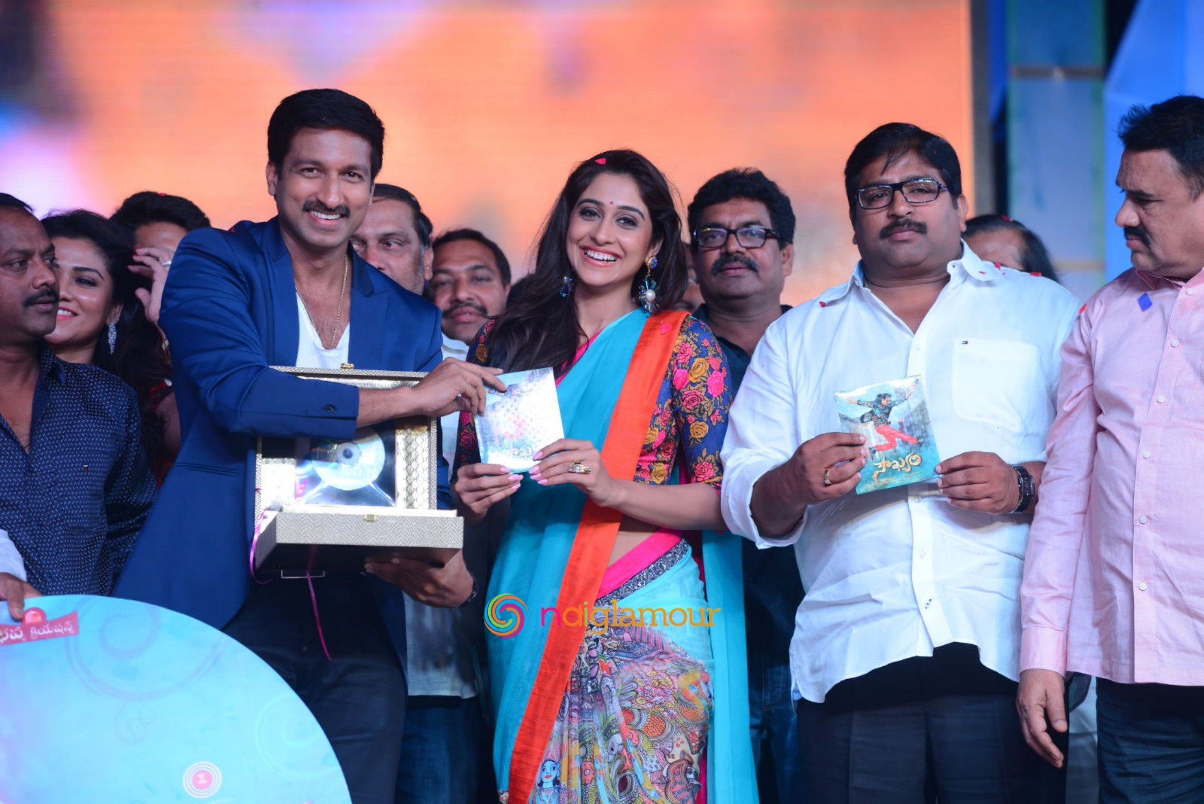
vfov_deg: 8.3
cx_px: 602
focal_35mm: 165
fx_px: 5520
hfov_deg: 12.4
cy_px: 402
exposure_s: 1/160
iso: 800
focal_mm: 165
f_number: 7.1
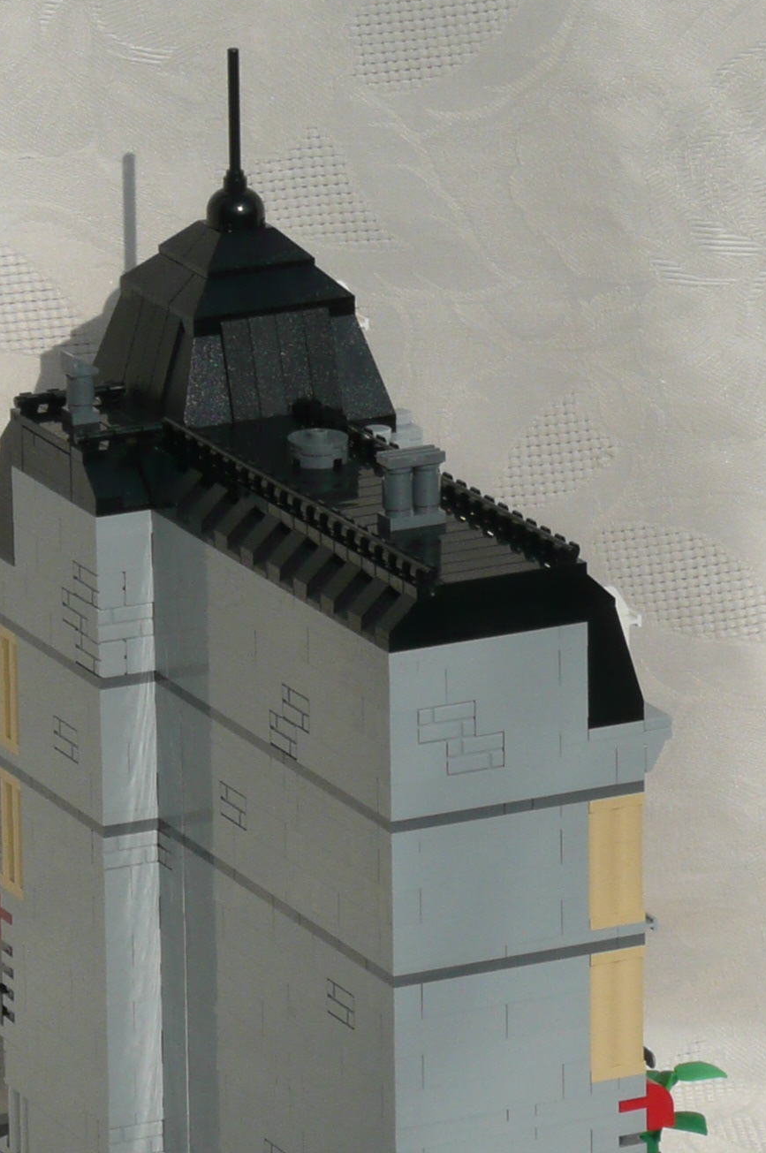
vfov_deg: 7.9
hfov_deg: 5.2
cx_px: 360
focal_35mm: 262
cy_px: 722
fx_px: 8382
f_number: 11
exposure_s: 1/400
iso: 100
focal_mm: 18.4
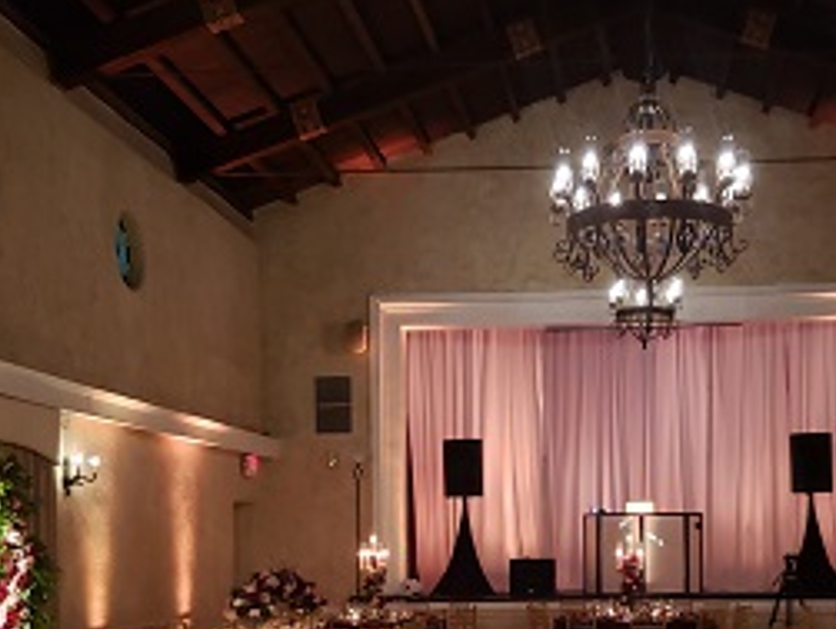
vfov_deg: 25.9
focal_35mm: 55
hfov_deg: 34.6
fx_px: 1330
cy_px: 544
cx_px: 553
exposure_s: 1/12
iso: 250
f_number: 1.5
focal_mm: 4.3
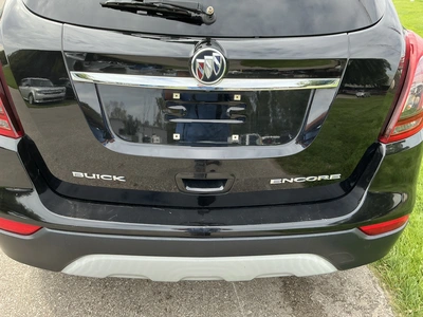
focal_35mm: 28
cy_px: 158
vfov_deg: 49.7
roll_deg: -3.1
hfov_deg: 63.4
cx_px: 212
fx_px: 342
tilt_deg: -29.6
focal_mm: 3
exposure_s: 1/210
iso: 20
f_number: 1.8
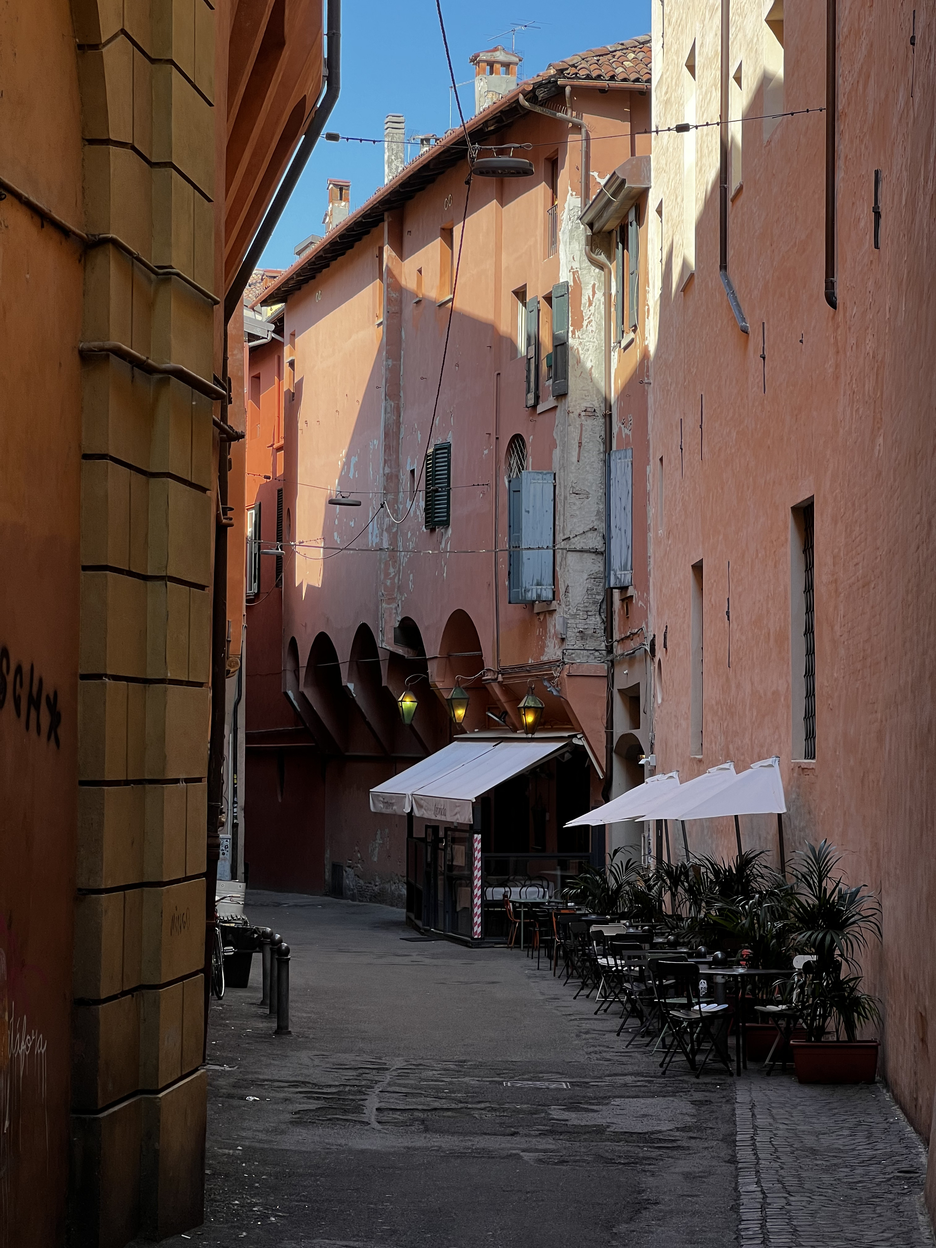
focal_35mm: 77
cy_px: 624
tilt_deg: +3.0
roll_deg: -0.5
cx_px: 468
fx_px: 2776
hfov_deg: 19.1
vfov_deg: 25.3
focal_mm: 9
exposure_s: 1/160
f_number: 2.8
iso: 32
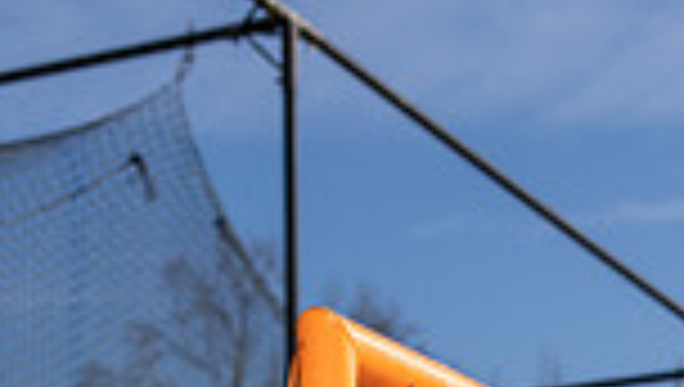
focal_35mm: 155
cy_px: 1008
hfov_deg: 13.8
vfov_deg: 7.3
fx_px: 2815
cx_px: 214
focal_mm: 50
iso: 64
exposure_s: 1/1250
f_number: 5.6
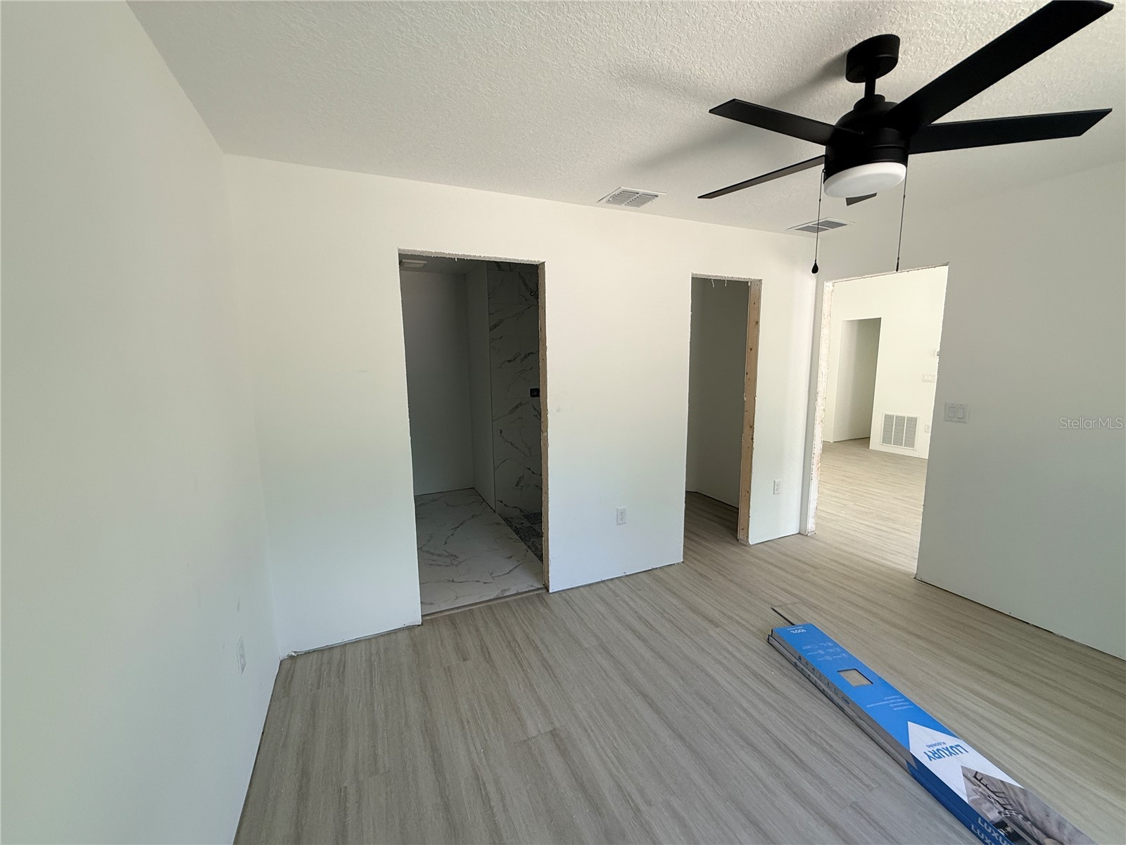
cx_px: 563
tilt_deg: -7.7
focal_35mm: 14
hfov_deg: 102.1
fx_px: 455
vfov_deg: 85.7
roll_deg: +0.1
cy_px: 422
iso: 100
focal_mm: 2.22
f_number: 2.2
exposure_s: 1/99
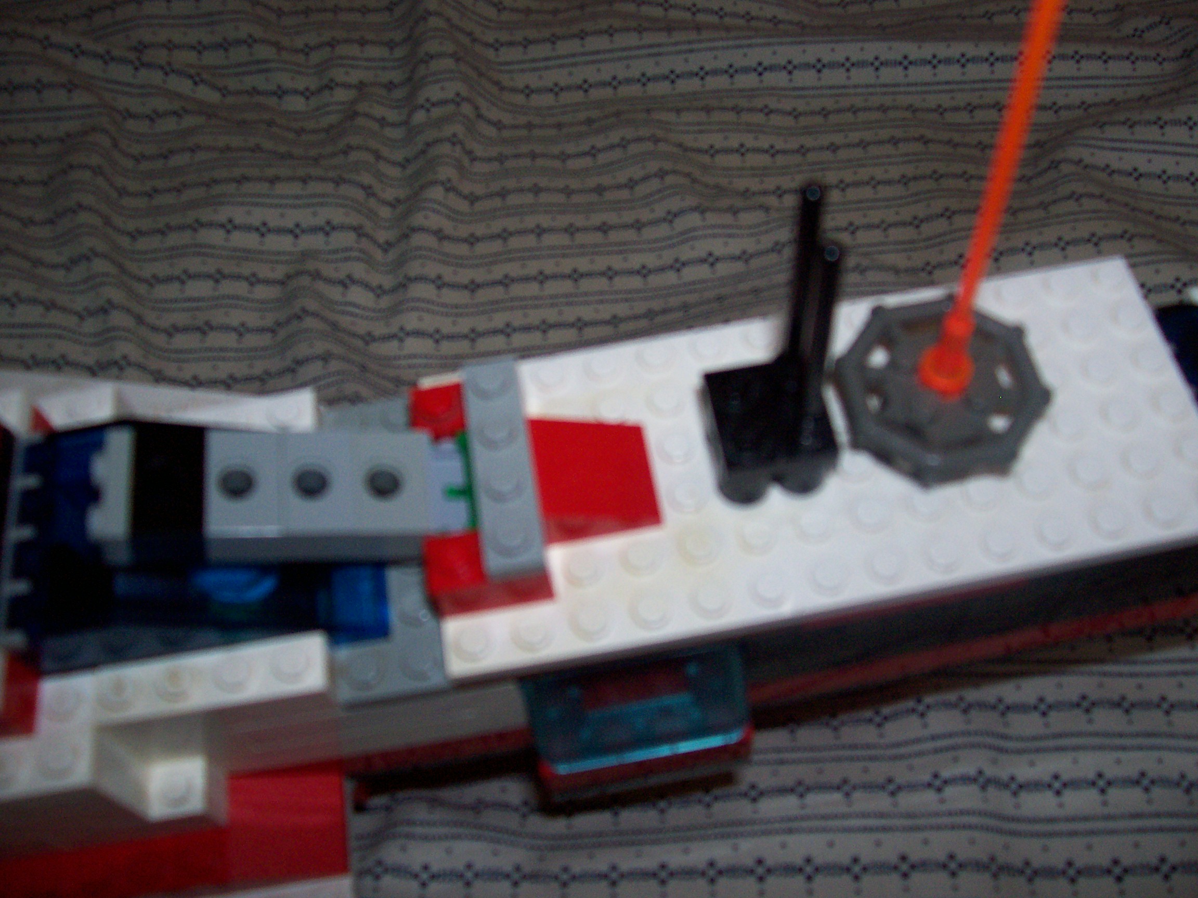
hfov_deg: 54.0
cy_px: 449
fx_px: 1177
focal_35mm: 34
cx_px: 599
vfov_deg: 41.8
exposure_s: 1/112
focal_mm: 5.6
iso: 140
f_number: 2.7
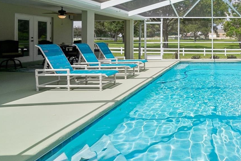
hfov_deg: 56.3
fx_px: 187
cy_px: 36
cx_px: 218
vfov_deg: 44.5
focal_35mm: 28
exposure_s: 1/250
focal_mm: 10
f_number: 8
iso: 100
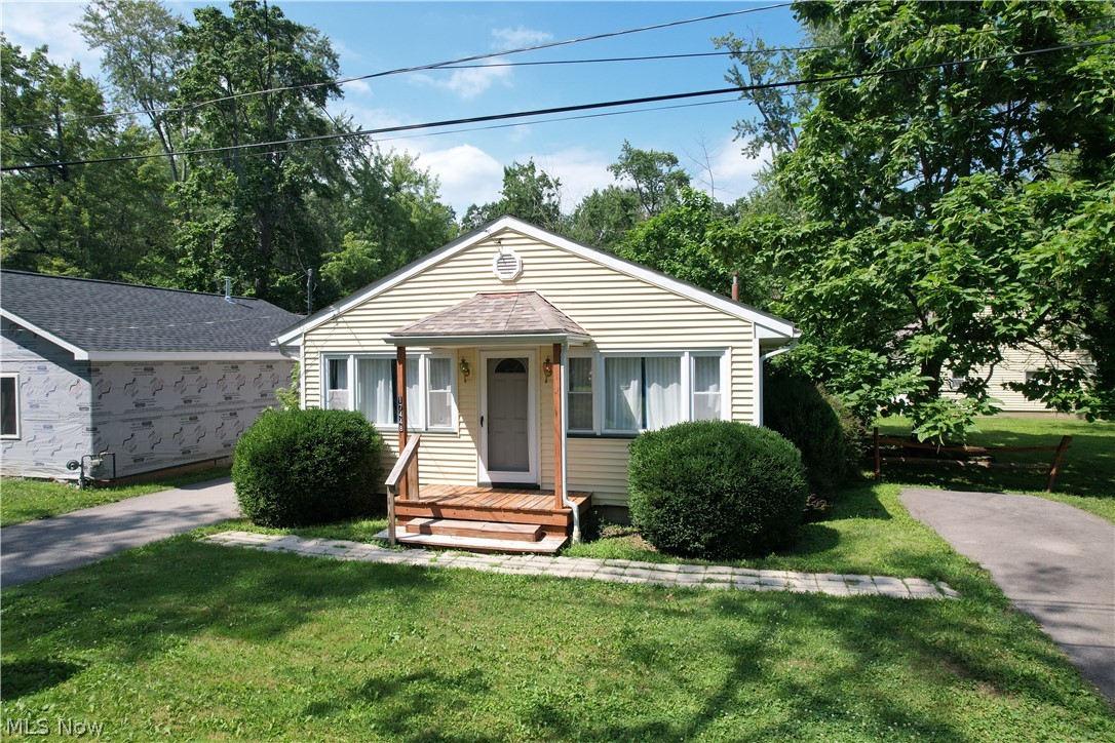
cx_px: 558
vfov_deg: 57.2
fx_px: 681
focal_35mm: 22
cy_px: 372
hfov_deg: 78.6
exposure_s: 1/1500
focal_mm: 8.38
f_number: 2.8
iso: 110
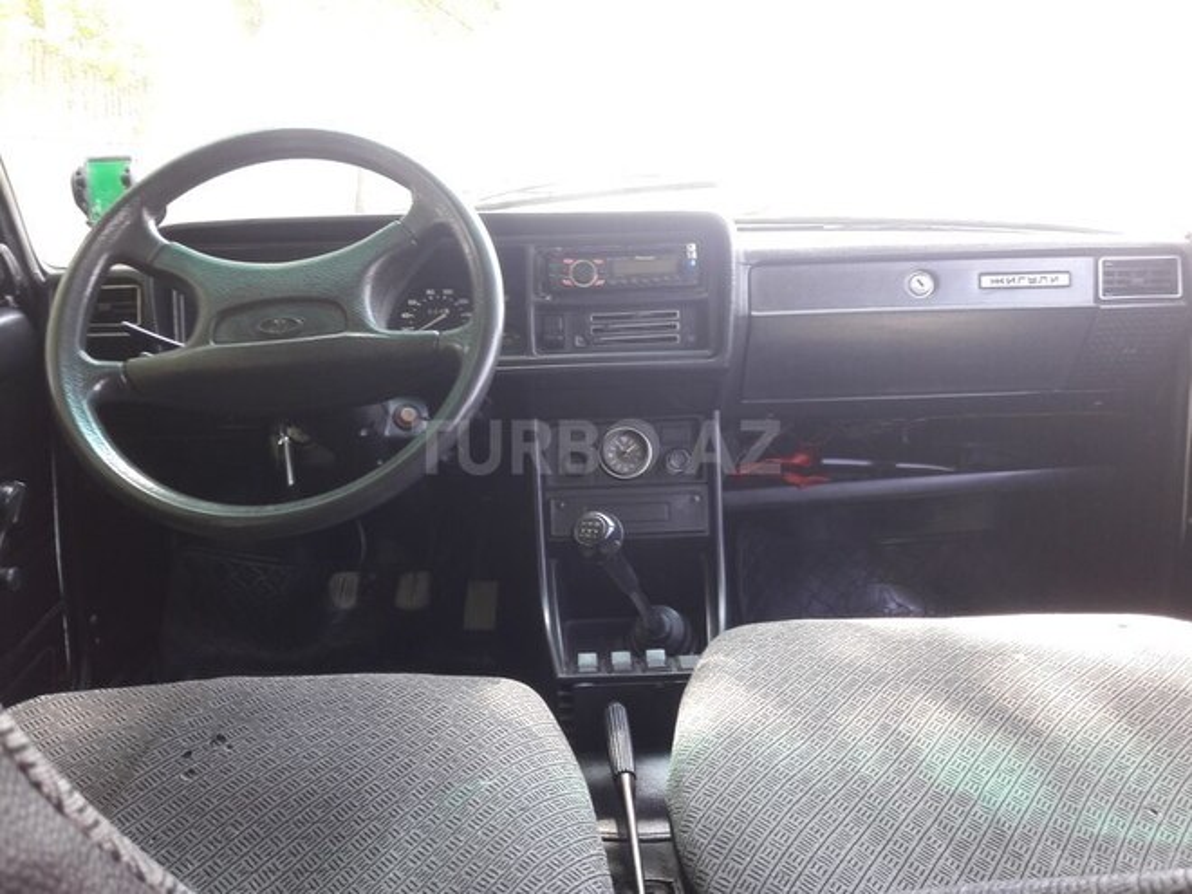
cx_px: 596
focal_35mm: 28
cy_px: 447
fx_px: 964
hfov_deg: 63.4
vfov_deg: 49.7
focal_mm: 3.7
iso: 40
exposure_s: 1/33
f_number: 1.9
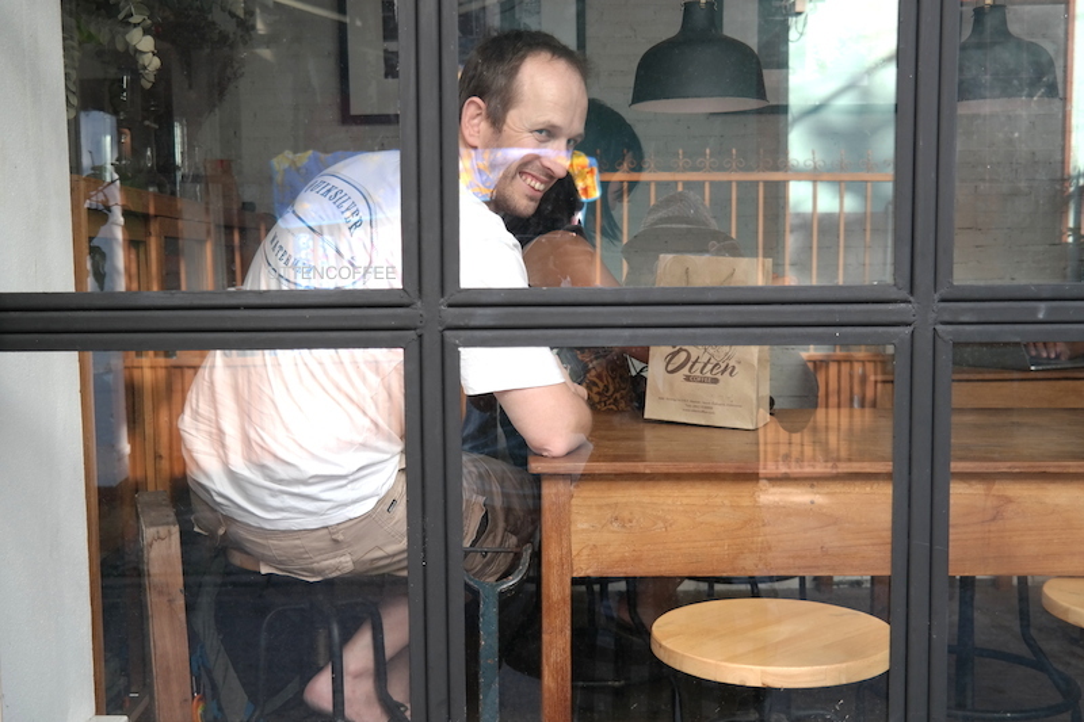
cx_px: 542
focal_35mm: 38
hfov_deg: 50.7
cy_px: 361
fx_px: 1144
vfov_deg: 35.0
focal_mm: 25
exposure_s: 1/100
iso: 100
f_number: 4
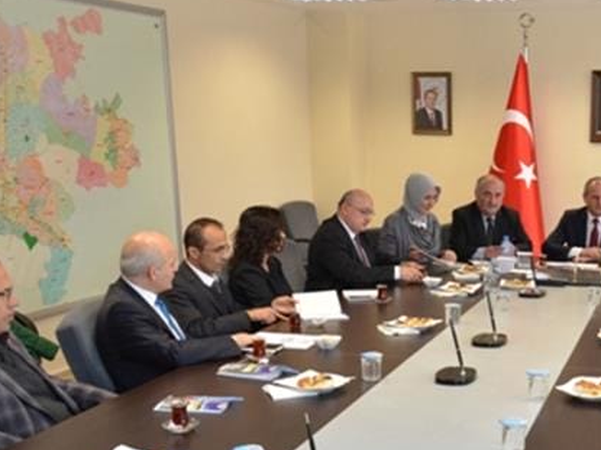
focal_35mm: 50
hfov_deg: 35.7
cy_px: 363
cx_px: 549
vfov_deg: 28.4
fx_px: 868
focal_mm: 18
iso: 1000
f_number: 5.6
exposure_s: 1/60
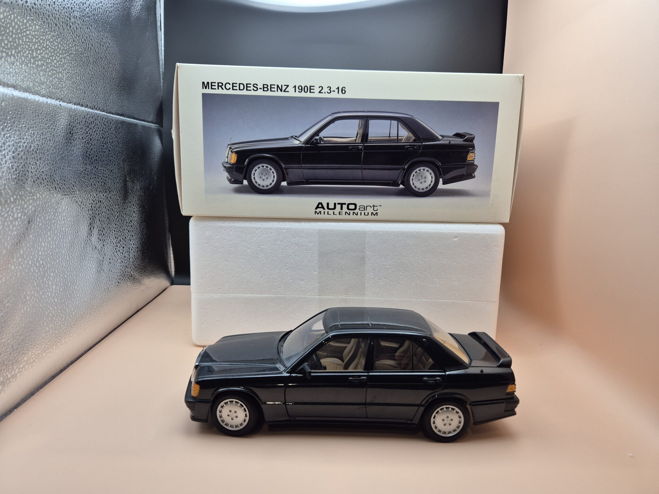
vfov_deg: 58.9
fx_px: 438
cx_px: 330
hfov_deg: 73.9
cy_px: 247
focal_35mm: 23
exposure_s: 1/180
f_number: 1.8
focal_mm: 5.4
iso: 80
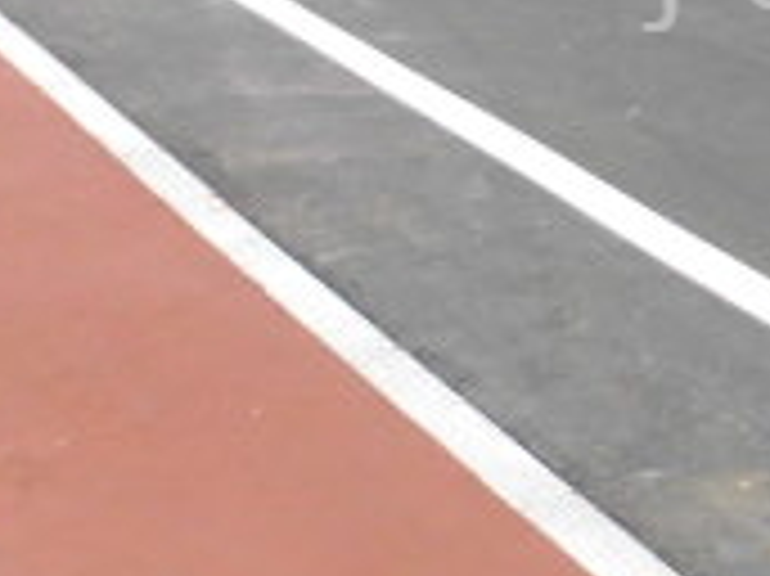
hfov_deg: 20.3
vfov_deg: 16.0
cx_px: 950
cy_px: -22
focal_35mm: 90
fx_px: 2001
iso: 100
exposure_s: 1/1000
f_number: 3.1
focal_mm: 4.3
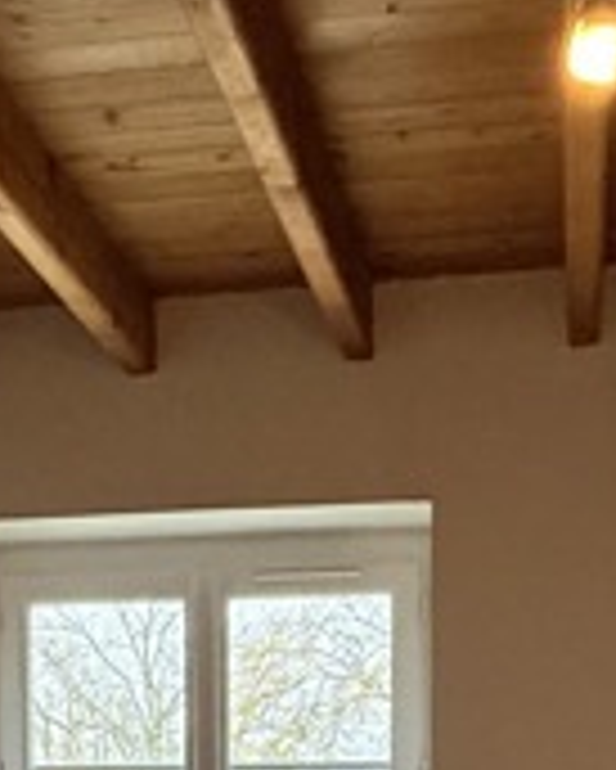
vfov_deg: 25.2
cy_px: 1027
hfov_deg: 23.9
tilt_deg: -6.1
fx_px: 1457
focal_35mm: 64
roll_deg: +0.5
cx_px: 301
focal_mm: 2.22
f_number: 2.2
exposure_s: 1/50
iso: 400
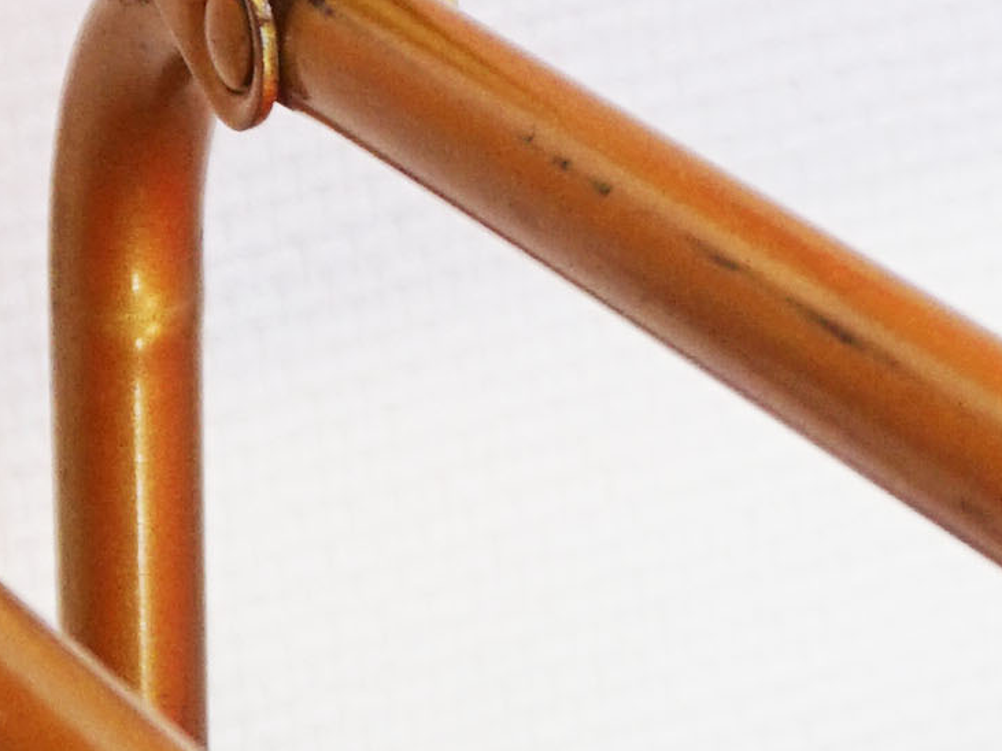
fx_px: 7166
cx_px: 687
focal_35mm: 248
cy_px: 710
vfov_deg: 6.0
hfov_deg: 8.0
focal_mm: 23
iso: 250
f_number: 4
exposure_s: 1/160
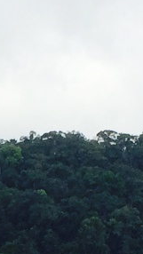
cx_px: -138
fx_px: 1576
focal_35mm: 234
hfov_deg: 5.1
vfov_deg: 8.9
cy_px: 409
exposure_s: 1/2564
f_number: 2.2
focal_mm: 4.12
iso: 40
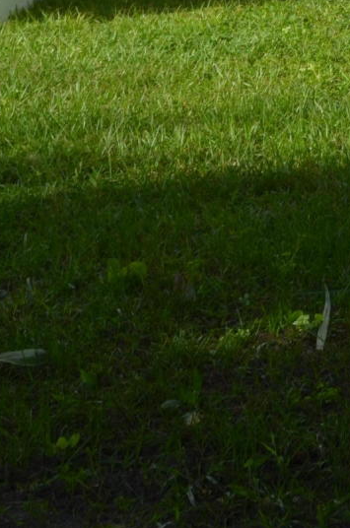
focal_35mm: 196
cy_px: -238
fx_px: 2869
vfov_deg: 10.2
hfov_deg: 7.0
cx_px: 354
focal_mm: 35
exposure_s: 1/250
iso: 100
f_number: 8
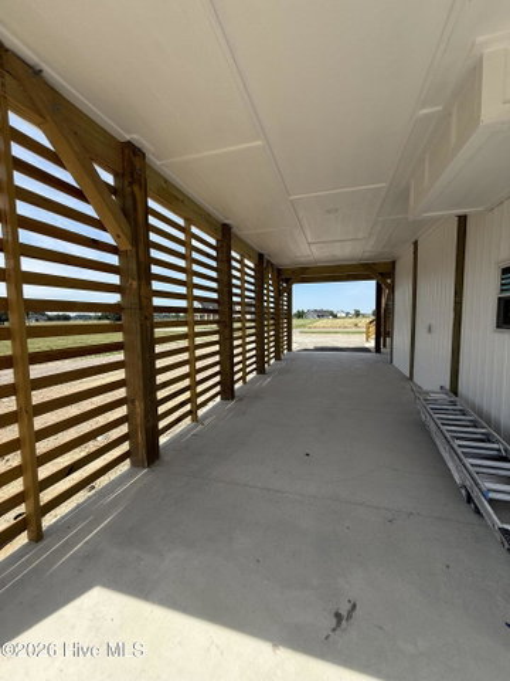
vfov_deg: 102.1
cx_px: 255
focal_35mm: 14
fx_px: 275
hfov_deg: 85.7
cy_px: 340
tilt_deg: -2.3
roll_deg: +0.2
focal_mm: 2.22
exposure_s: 1/1399
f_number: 2.2
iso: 50
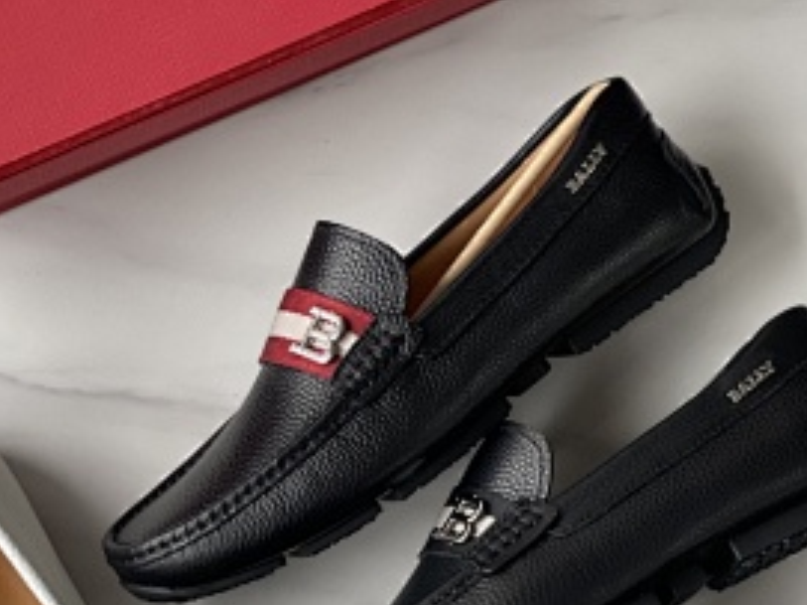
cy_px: 556
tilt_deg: -73.4
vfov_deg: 12.4
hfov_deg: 16.7
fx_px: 2750
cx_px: 432
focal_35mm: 118
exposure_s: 1/121
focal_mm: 7.5
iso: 200
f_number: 2.2
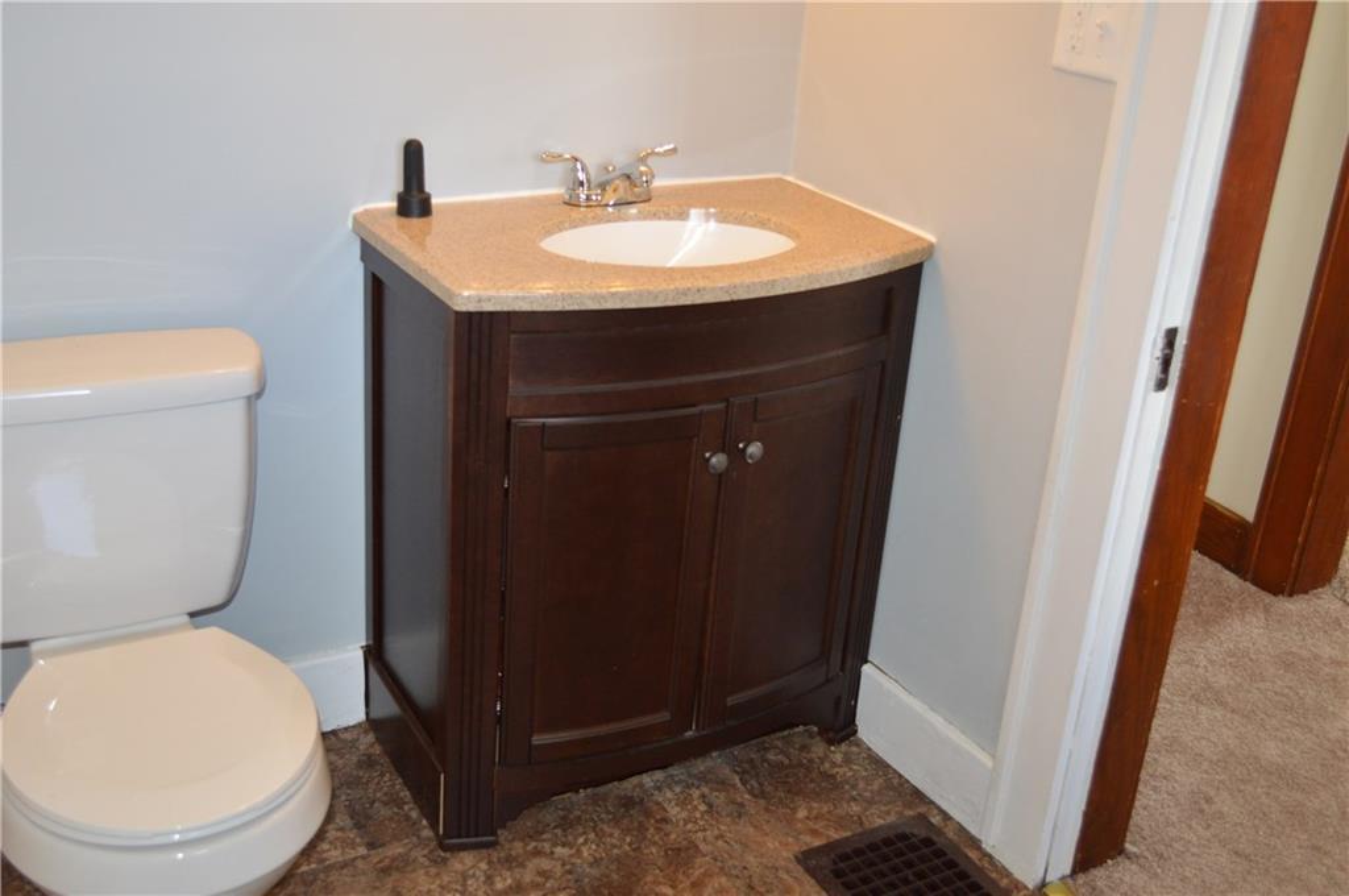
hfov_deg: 53.2
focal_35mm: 36
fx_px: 1347
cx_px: 674
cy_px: 448
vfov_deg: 36.8
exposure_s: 1/60
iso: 800
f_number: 4
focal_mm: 24
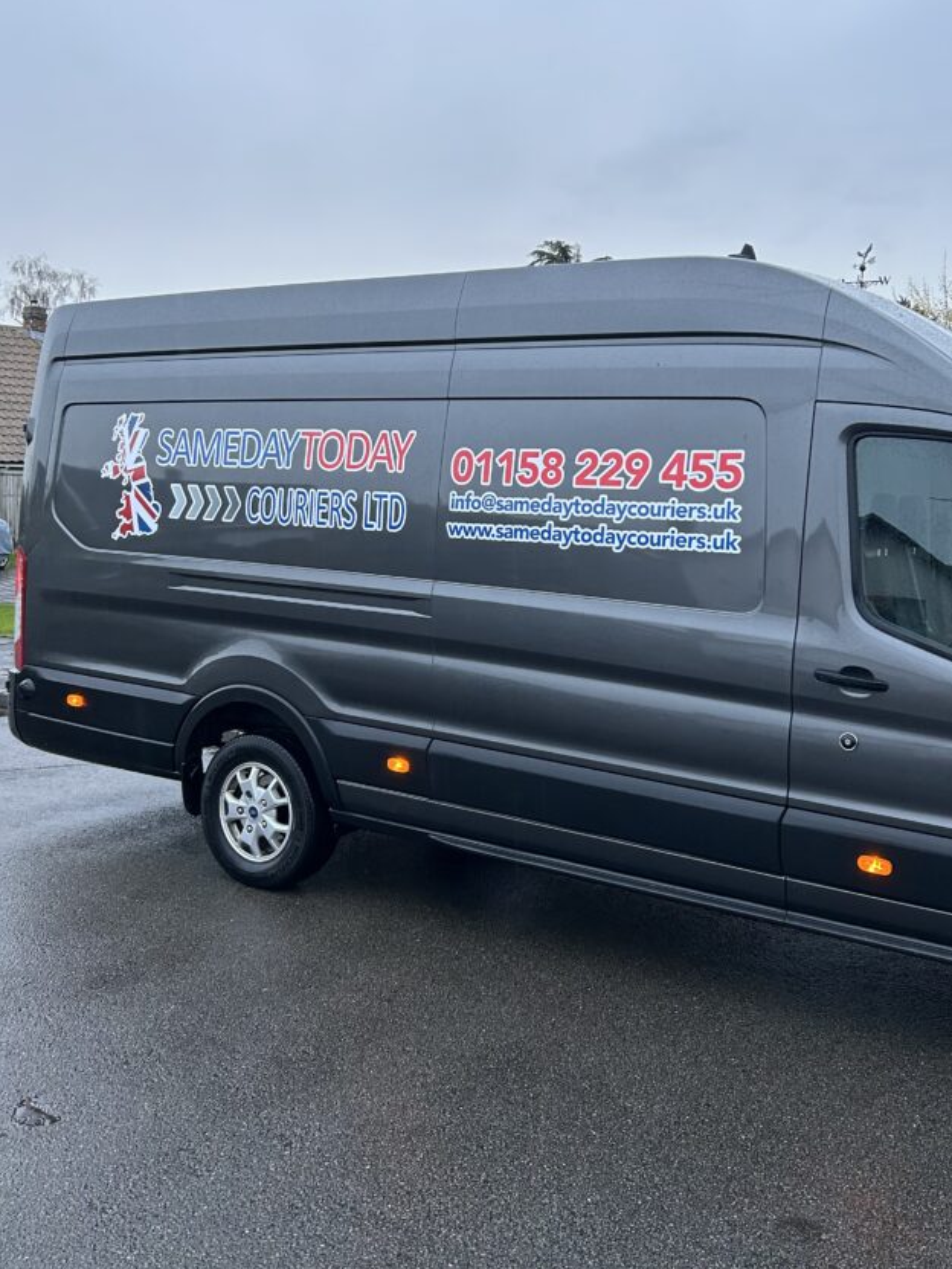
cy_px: 578
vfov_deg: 56.7
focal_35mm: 32
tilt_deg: -0.9
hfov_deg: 44.0
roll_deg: -0.8
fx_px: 1173
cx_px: 560
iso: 125
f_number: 1.5
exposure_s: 1/86
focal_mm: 5.7
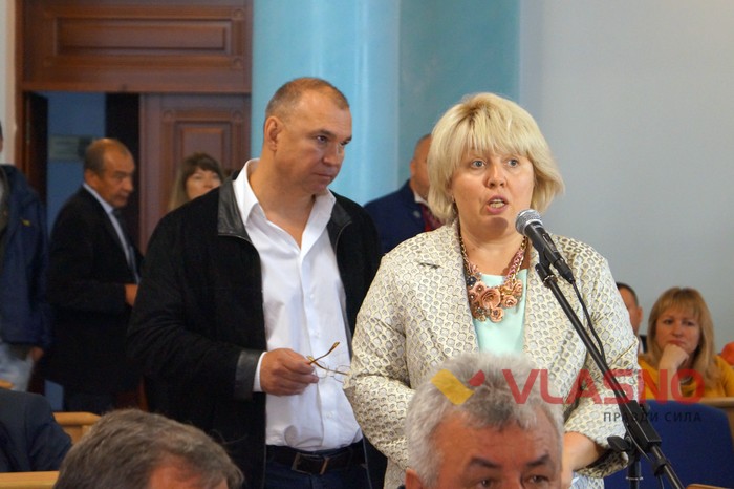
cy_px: 244
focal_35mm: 75
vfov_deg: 18.2
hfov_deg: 27.0
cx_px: 367
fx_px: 1528
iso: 3200
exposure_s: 1/40
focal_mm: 50
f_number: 5.6
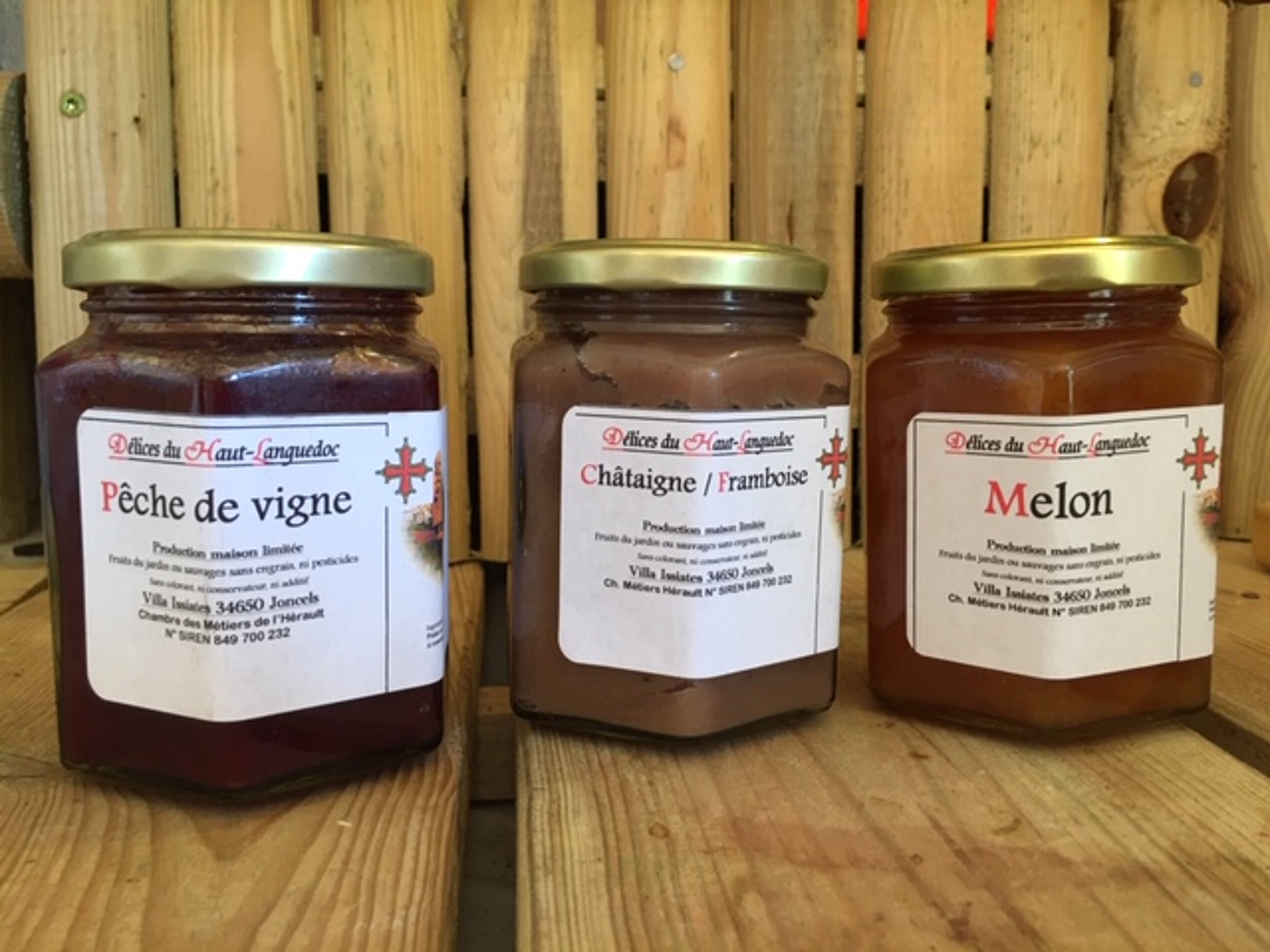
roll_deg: -1.2
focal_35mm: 29
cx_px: 635
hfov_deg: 61.7
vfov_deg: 48.2
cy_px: 476
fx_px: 1064
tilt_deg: -7.5
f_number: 2.2
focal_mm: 4.15
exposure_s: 1/17
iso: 50
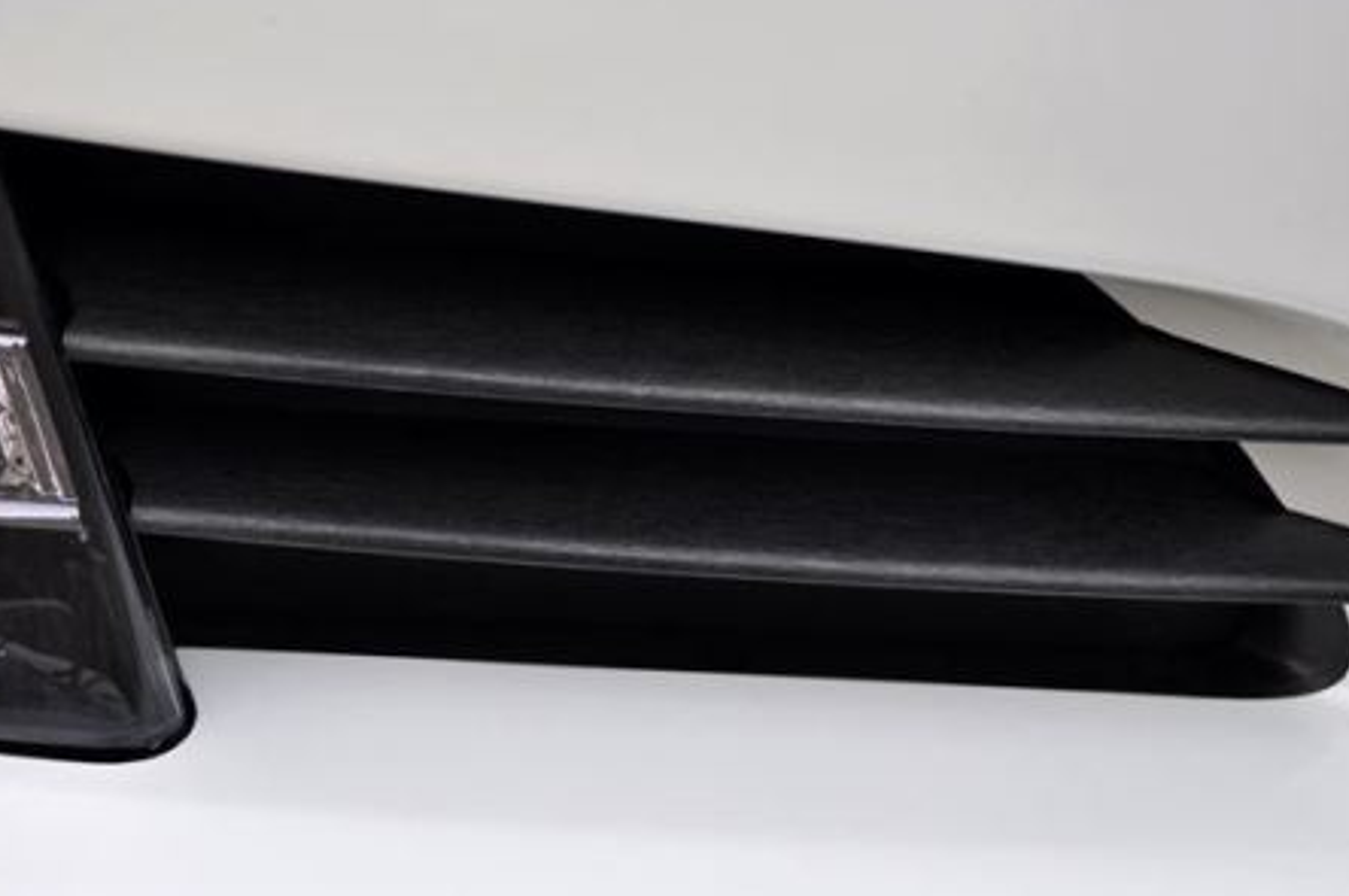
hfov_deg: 19.8
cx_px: 753
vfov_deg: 13.3
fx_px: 3855
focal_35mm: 103
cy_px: 454
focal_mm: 52
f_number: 6.3
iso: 280
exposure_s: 1/125
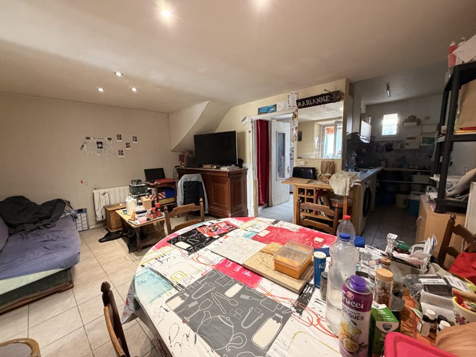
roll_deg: +2.1
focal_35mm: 14
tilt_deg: -6.1
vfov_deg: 85.7
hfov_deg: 102.1
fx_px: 193
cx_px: 238
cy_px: 178
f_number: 2.2
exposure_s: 1/50
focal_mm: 2.22
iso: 320
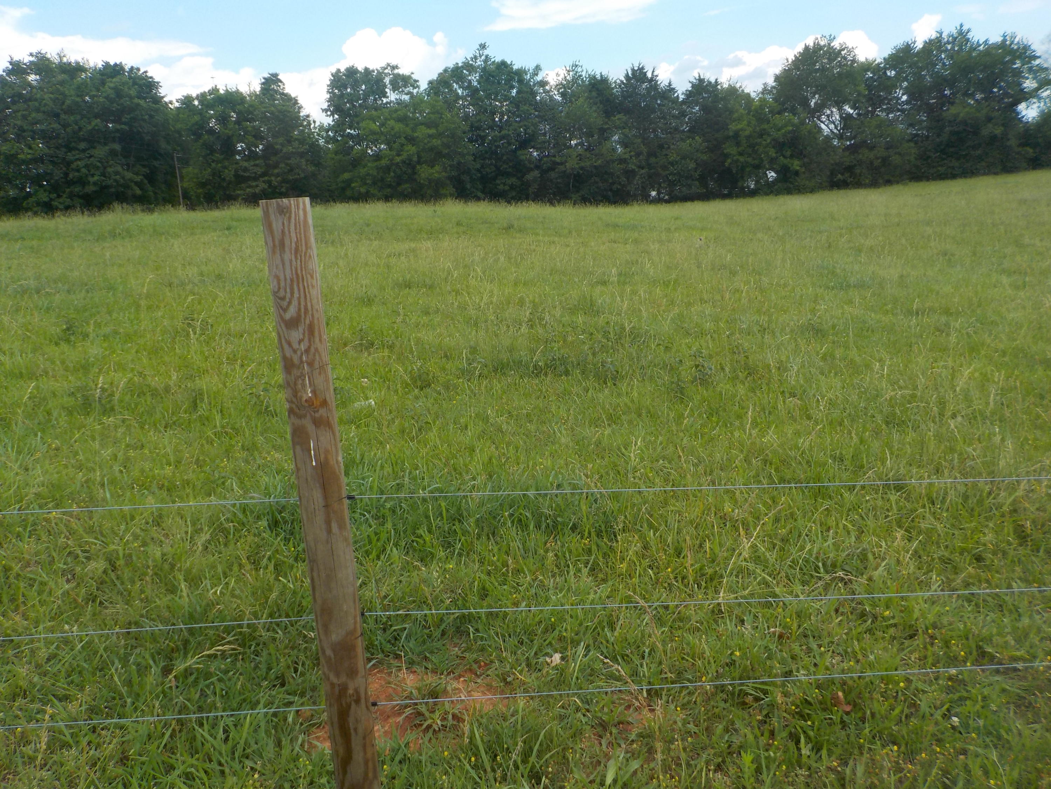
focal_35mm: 30
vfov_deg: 46.8
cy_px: 394
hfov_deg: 60.0
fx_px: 911
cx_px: 526
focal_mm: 4.1
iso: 125
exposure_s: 1/800
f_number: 3.3
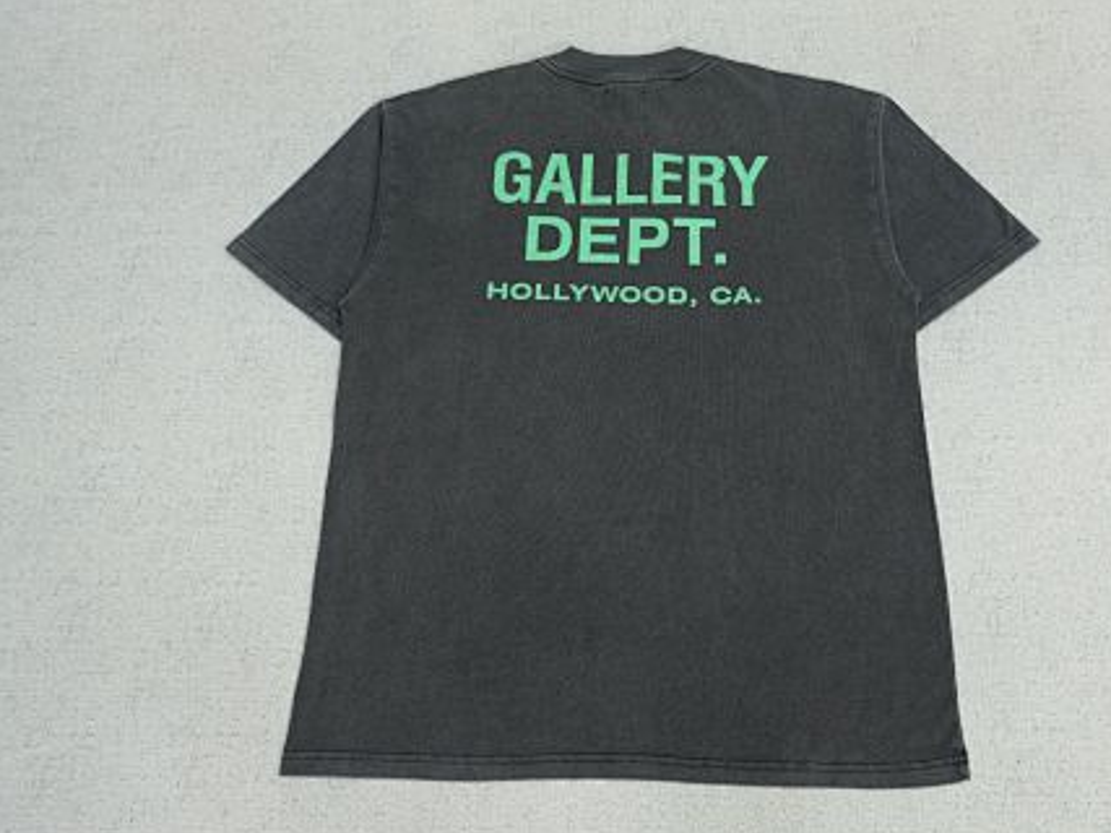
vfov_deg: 51.3
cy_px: 423
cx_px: 624
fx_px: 866
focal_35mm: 27
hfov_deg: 65.1
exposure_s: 1/160
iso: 1000
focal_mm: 16
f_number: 8
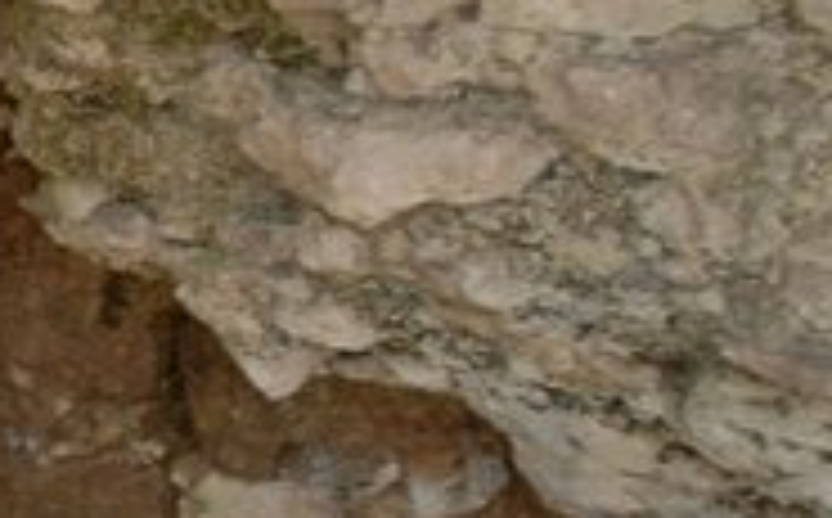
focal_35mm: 116
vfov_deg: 11.2
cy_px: 349
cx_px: -940
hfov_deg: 14.3
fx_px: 2626
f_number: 4
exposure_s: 1/60
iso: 200
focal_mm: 14
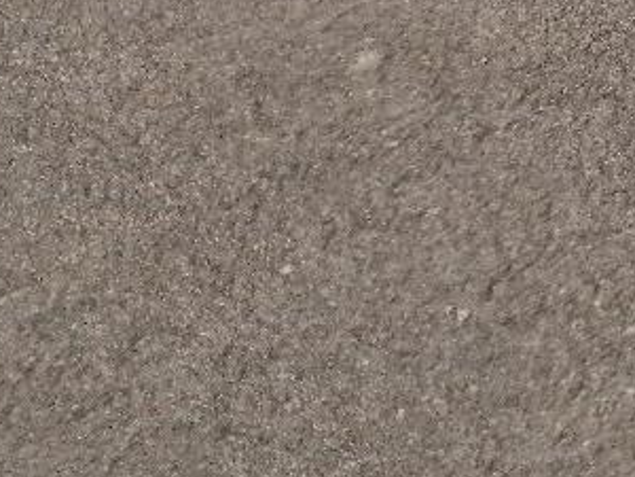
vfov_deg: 9.2
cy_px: -789
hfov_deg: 10.4
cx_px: 1873
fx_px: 2531
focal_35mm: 138
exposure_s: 1/588
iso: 50
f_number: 1.8
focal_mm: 5.4
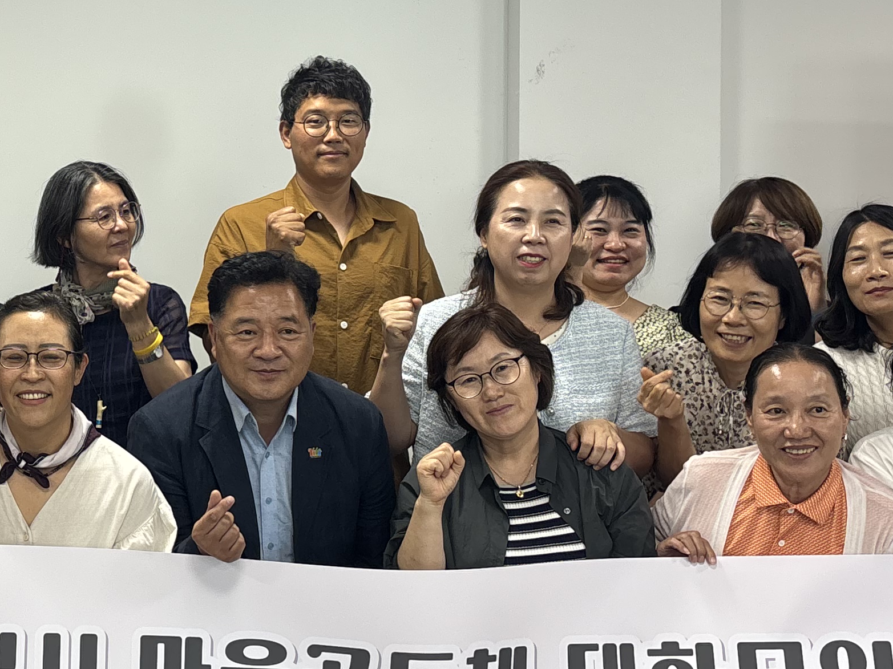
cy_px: 293
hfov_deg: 27.9
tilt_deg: -1.0
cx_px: 89
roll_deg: +0.3
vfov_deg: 21.9
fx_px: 1728
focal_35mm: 67
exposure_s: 1/60
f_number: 1.6
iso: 64
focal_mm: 5.96
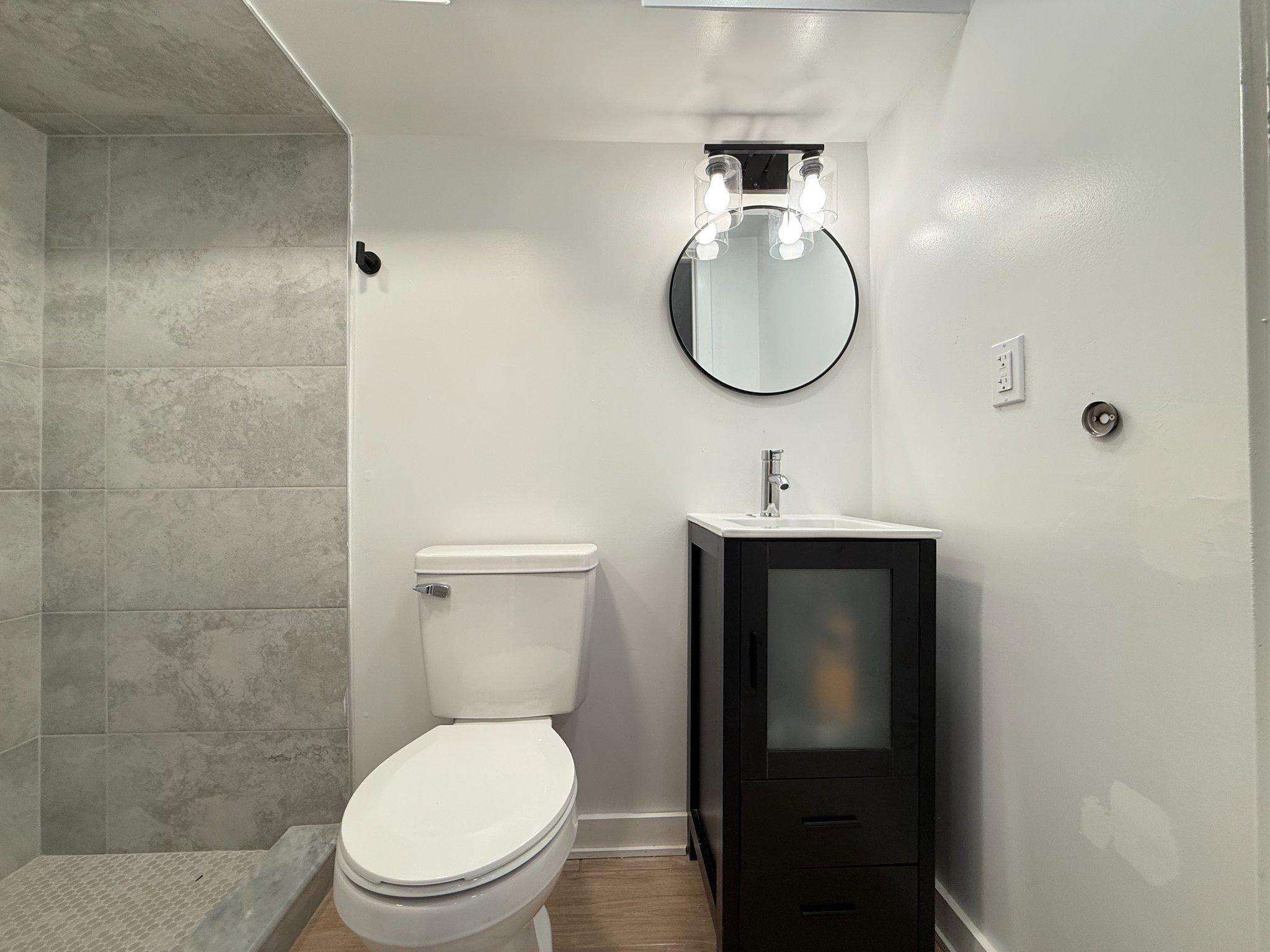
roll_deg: -0.2
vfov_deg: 85.7
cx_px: 635
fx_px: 514
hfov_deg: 102.1
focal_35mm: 14
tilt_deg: +0.9
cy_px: 476
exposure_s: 1/120
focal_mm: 2.22
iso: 125
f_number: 2.2
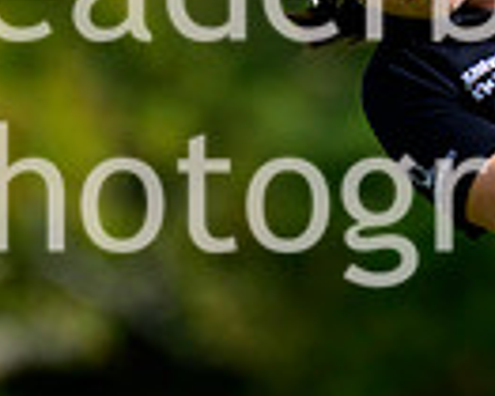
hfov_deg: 1.2
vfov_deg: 0.9
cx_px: 382
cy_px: 13
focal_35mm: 1664
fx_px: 24396
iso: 400
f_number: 5.6
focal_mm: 400
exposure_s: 1/2000
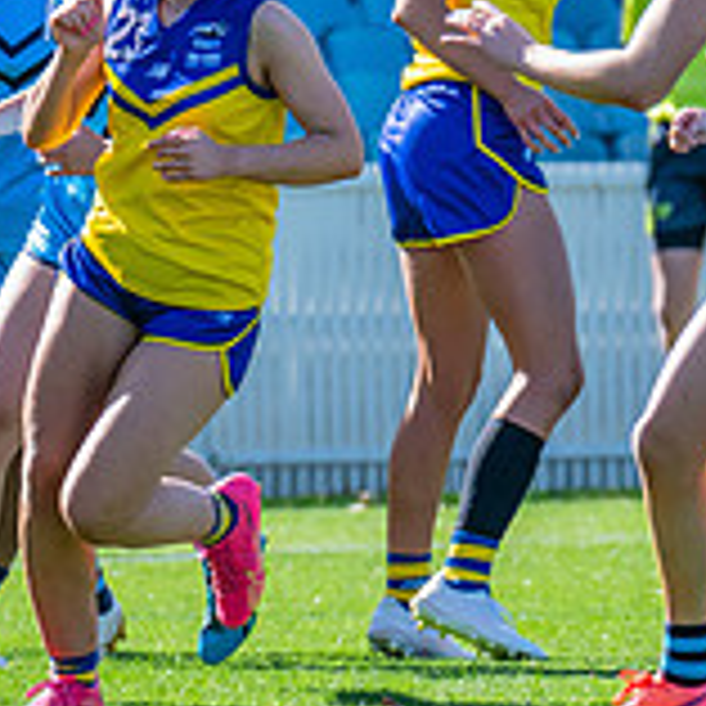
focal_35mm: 1173
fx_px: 27066
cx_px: -499
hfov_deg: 1.5
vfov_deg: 1.5
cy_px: 416
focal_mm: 310
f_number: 7.1
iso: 800
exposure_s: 1/1250
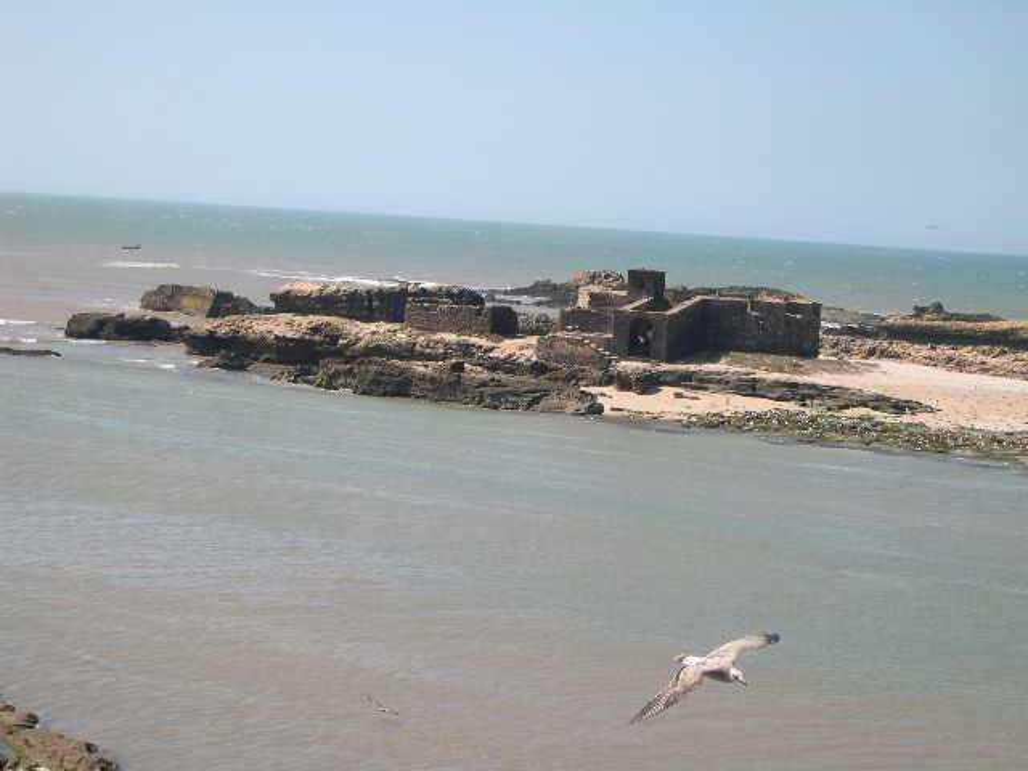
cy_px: 386
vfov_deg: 18.0
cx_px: 514
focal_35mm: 82
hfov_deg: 23.8
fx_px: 2435
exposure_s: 1/676
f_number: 4.1
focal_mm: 17.4
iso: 100
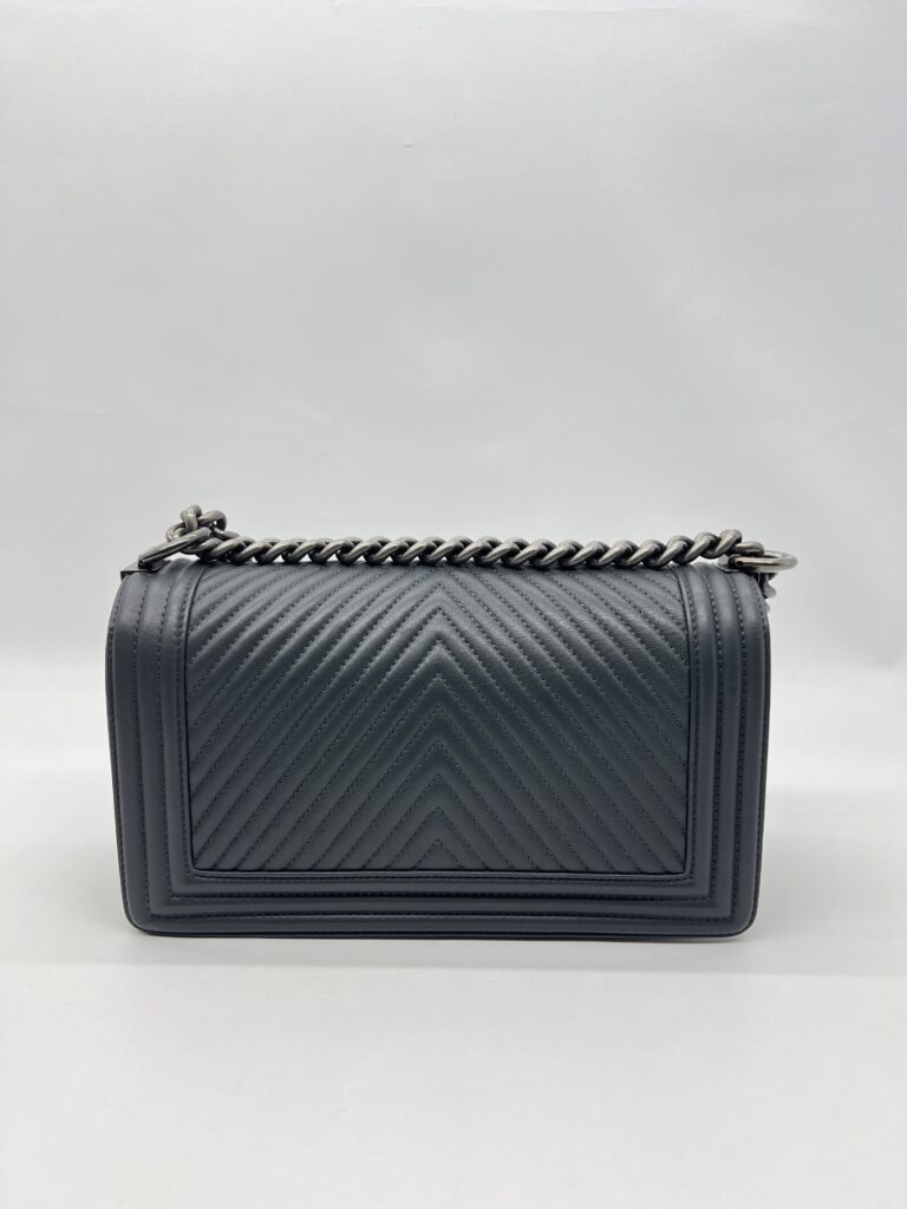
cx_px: 454
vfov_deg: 67.3
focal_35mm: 26
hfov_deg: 53.1
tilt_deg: -12.4
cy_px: 604
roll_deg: -0.7
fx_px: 908
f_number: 1.5
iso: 32
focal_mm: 5.7
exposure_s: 1/139
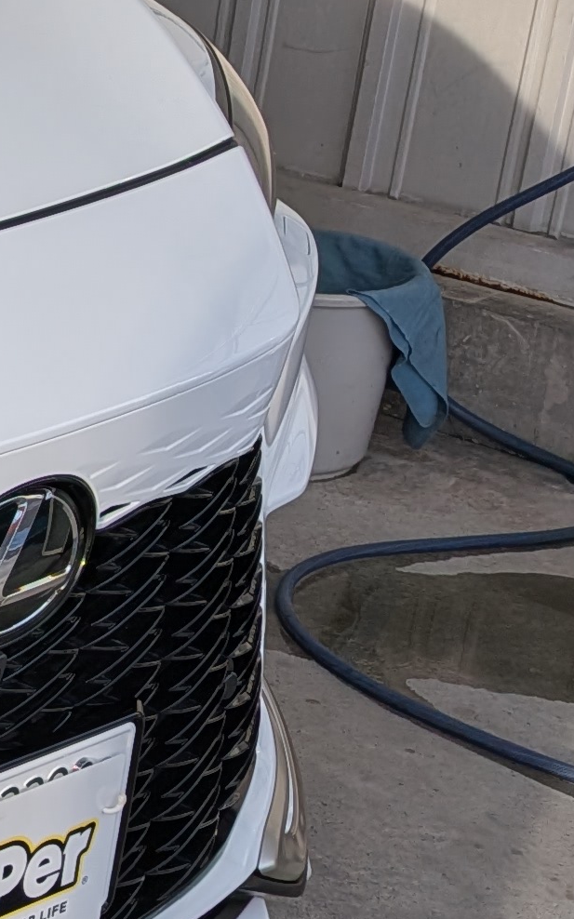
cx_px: -1100
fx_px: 2580
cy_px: 510
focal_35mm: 103
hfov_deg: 9.9
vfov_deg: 20.2
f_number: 1.7
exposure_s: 1/580
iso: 28
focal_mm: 4.53
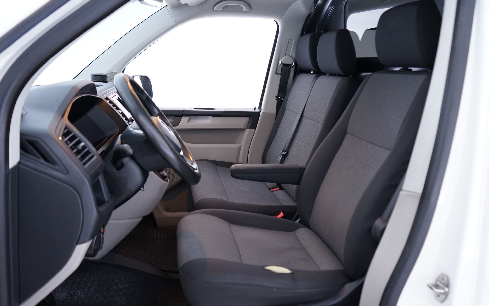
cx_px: 246
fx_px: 387
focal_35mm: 29
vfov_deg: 43.1
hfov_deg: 64.6
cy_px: 165
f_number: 3.5
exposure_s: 1/15
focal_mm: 28
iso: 1250
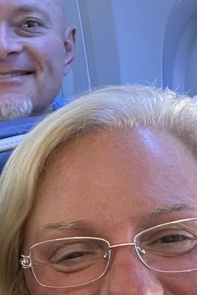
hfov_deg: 11.5
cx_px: -93
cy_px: 222
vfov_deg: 17.8
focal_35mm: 114
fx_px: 936
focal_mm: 2.69
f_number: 1.9
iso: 320
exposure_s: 1/50
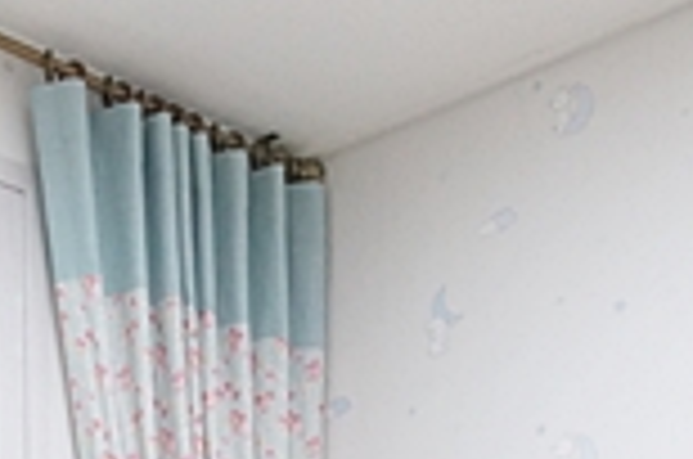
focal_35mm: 78
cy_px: 842
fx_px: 1498
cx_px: 284
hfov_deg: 26.0
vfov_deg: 15.0
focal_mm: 10
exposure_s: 1/100
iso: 800
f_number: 3.5
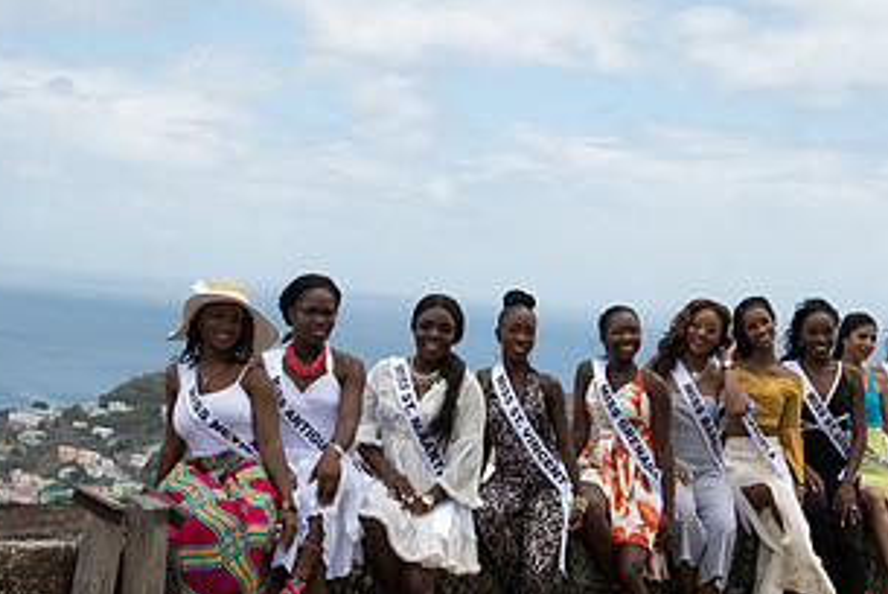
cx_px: 475
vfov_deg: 18.0
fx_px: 1876
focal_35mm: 76
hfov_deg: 26.6
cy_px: 258
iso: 64
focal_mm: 40
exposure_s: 1/125
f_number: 5.6
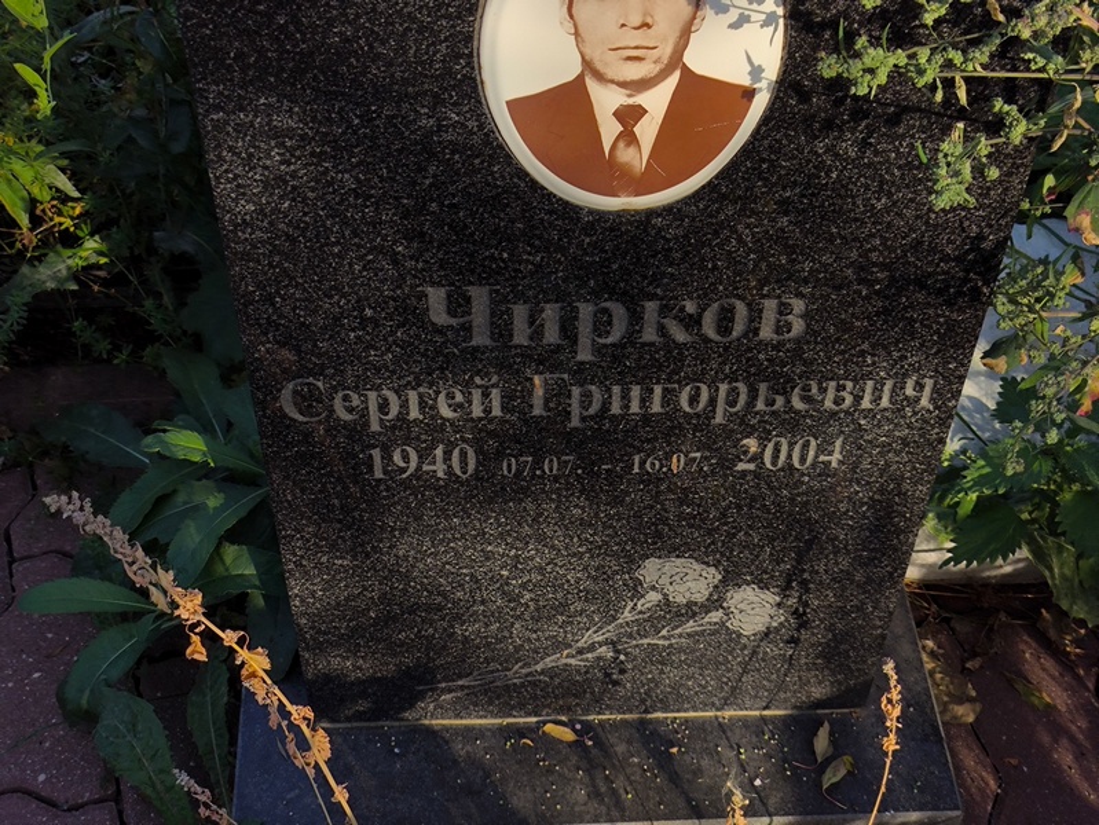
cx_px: 550
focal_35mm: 50
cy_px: 412
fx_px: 1588
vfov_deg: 29.1
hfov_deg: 38.2
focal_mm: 4.71
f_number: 1.7
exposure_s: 1/877
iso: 50
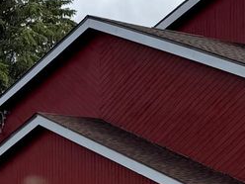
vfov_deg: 14.8
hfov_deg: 18.1
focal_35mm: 99
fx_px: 701
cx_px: 348
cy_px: 162
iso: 80
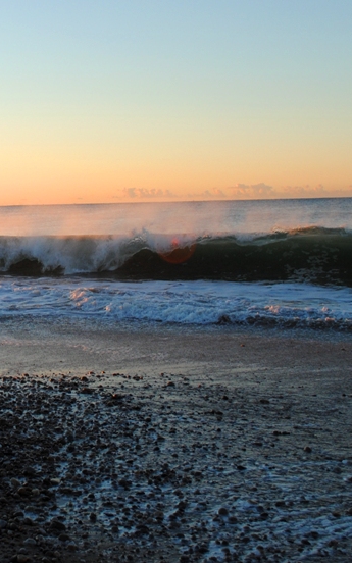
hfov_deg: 21.1
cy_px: 207
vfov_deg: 34.9
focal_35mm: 58
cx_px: -46
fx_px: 890
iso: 200
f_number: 4.5
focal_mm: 18
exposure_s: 1/320
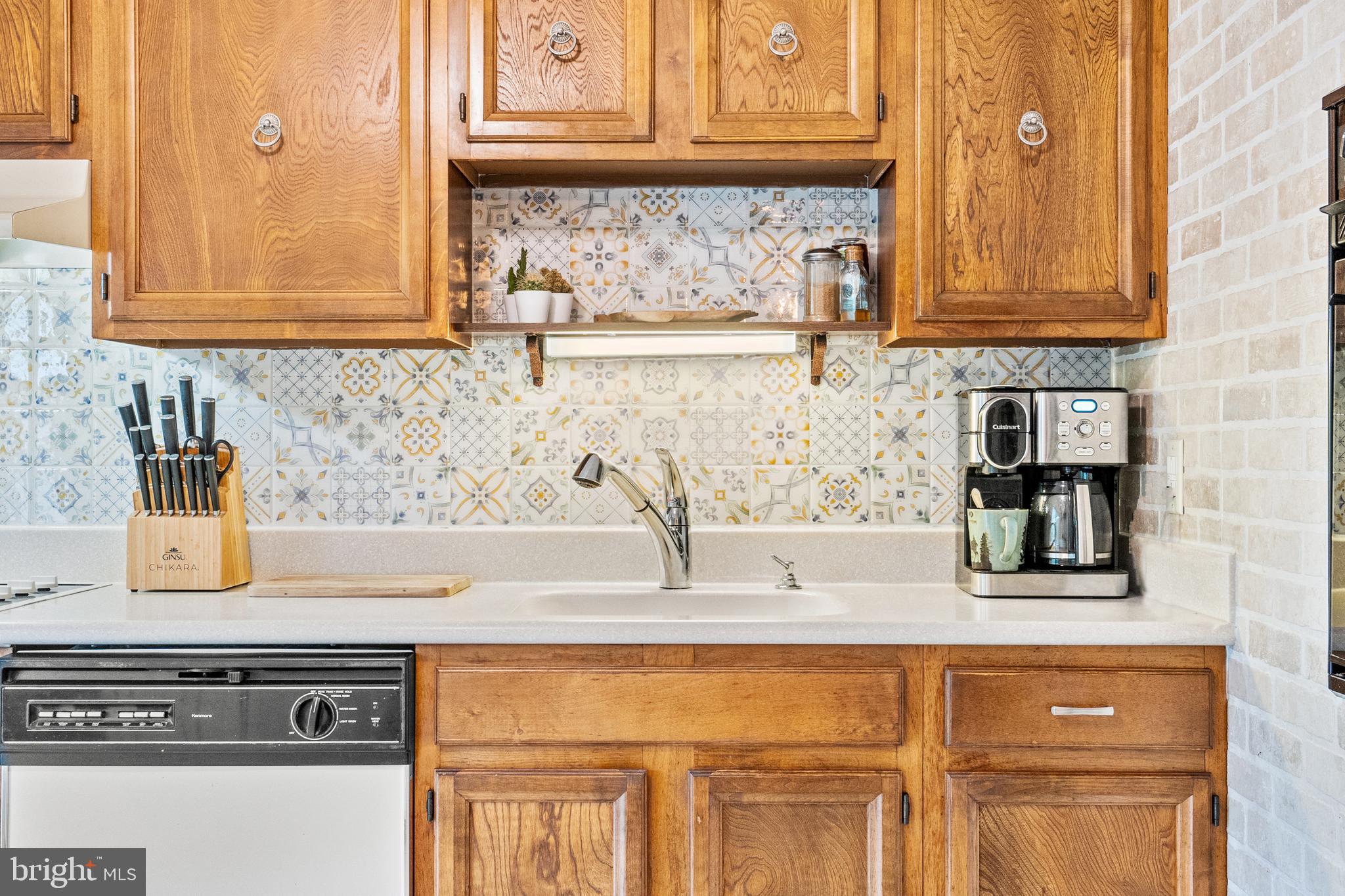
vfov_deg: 34.2
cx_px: 672
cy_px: 448
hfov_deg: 49.6
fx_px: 1457
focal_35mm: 39
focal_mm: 26
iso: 1250
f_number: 9
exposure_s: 1/5
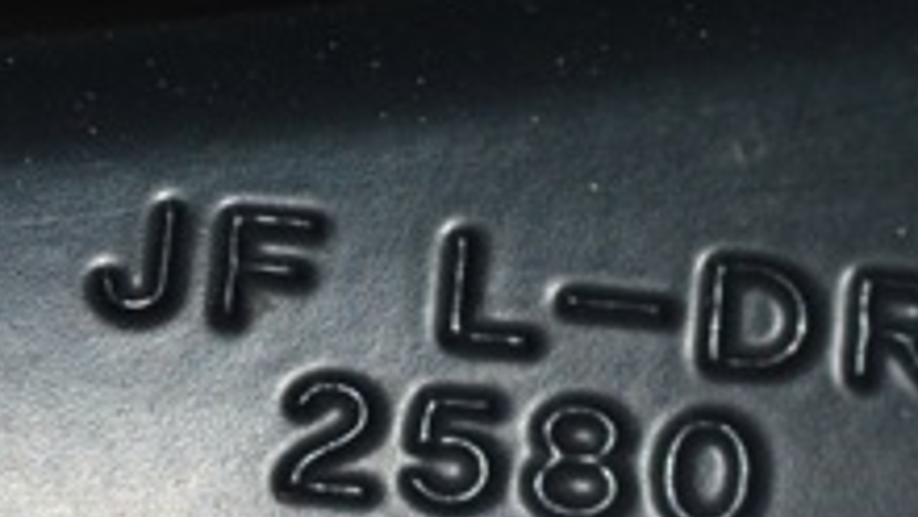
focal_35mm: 252
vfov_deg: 4.8
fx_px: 6126
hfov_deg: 8.6
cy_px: 269
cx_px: 547
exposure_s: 1/60
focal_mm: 55
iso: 100
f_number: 8
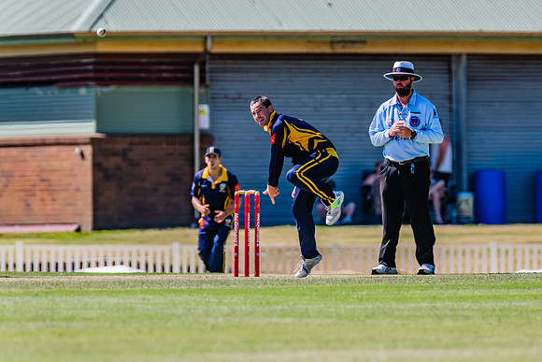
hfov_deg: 2.9
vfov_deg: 2.0
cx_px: 313
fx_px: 10618
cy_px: 192
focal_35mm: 705
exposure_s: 1/2000
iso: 640
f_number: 7.1
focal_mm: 600
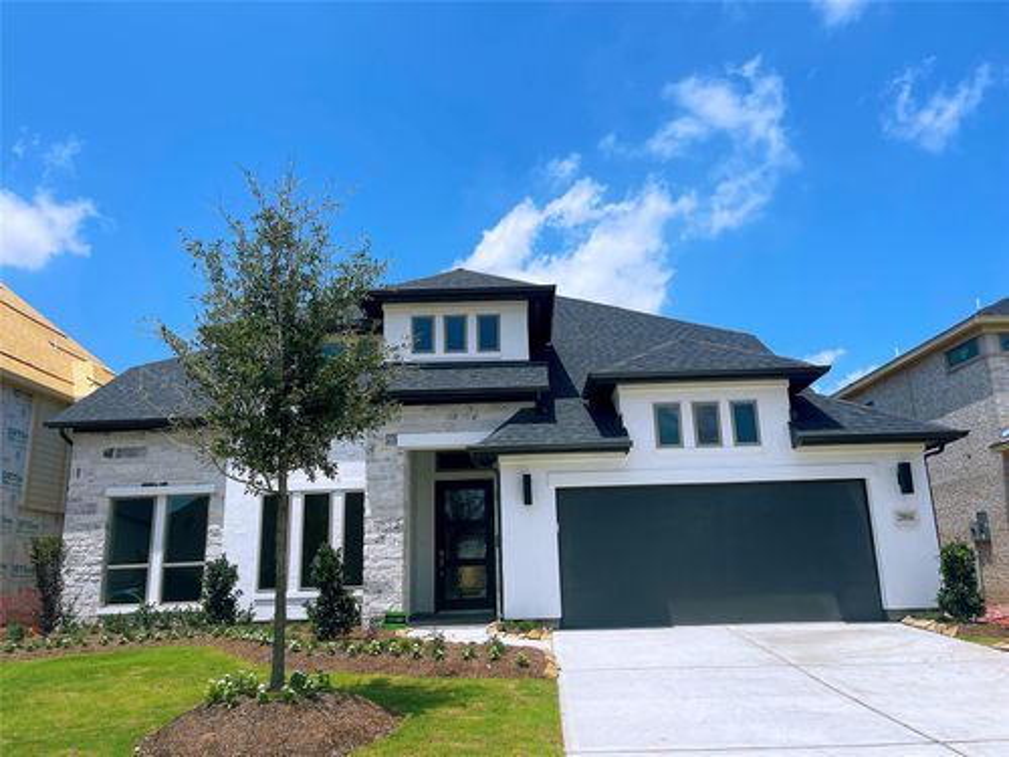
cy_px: 378
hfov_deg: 69.4
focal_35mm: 25
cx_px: 504
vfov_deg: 54.9
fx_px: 729
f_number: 1.6
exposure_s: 1/4717
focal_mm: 5.1
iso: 32
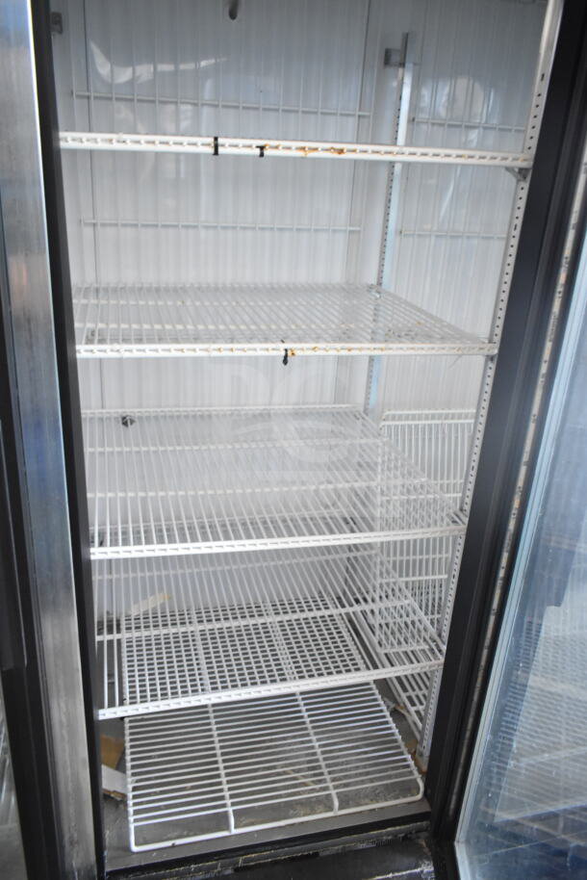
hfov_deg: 48.0
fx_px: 660
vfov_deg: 67.4
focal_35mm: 27
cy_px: 440
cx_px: 294
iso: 3200
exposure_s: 1/30
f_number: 3.5
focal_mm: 18
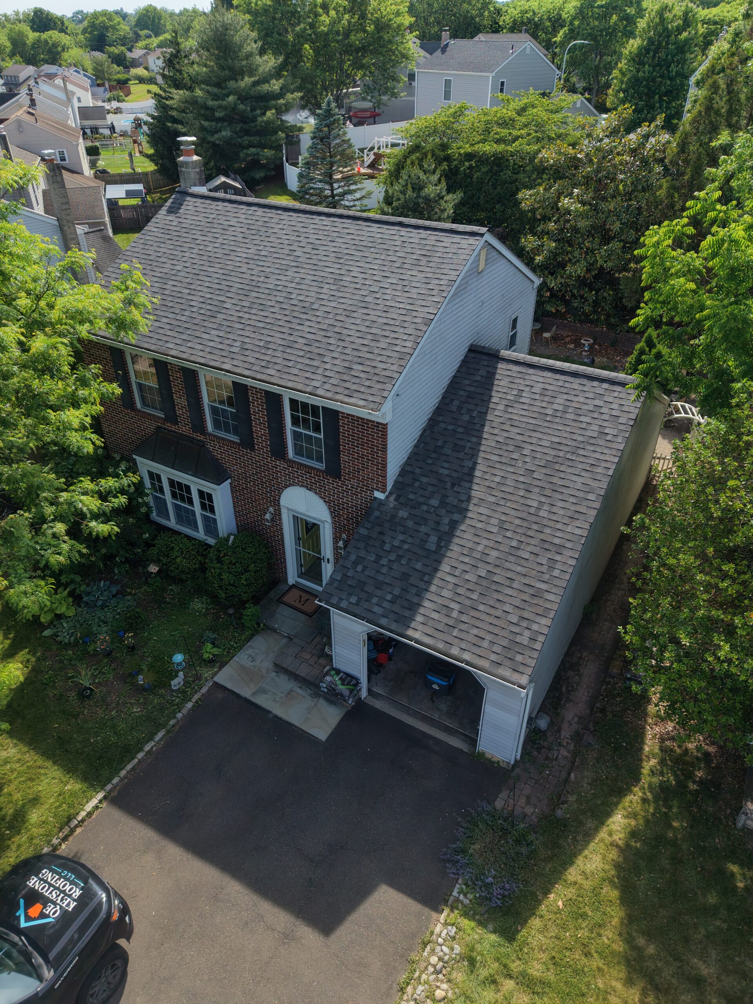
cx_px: 376
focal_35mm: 24
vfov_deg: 71.6
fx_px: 696
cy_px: 502
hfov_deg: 56.8
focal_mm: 8.67
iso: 400
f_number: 1.8
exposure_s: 1/5000
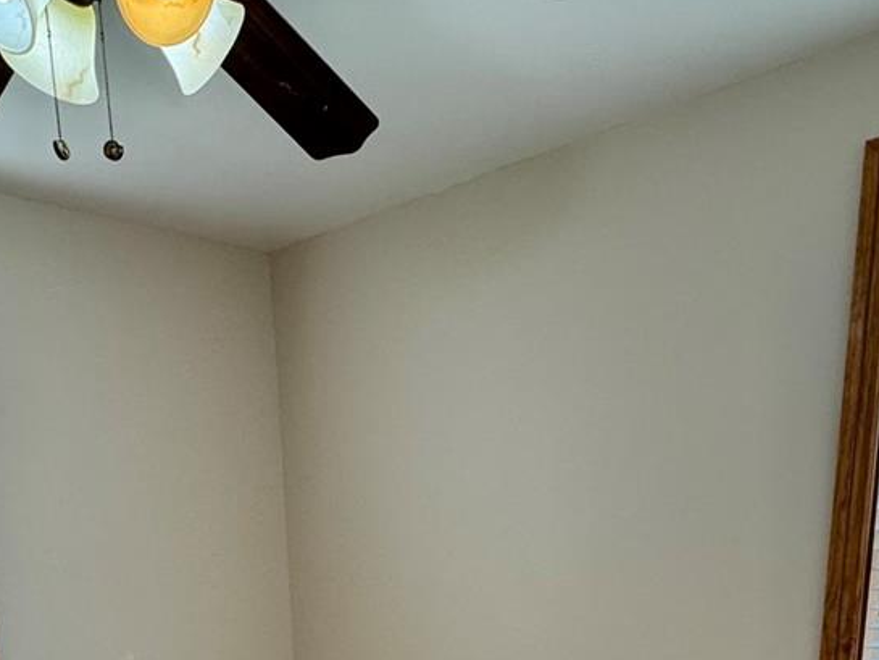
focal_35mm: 37
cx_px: 405
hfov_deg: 50.1
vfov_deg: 32.3
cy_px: 786
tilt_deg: -16.0
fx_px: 940
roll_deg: +2.5
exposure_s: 1/120
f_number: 2.2
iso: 160
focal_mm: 2.22
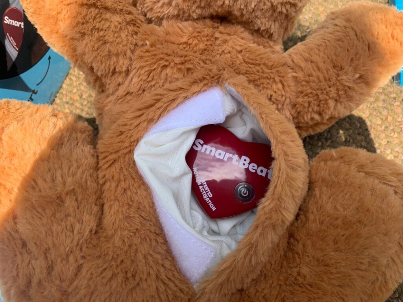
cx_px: 202
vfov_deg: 53.1
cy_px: 151
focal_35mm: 26
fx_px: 303
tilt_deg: -74.2
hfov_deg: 67.3
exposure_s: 1/590
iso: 25
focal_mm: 4.25
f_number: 1.8
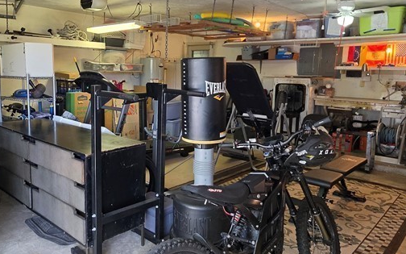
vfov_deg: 44.5
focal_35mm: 28
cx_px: 146
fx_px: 310
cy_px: 114
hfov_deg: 65.2
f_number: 1.9
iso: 200
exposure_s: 1/120
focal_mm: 2.2
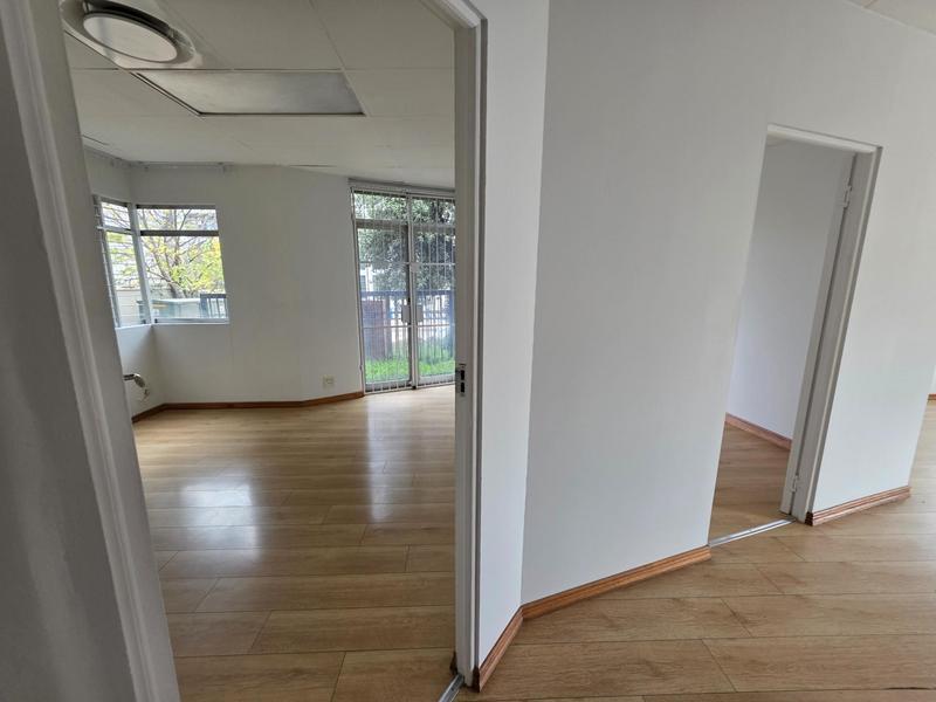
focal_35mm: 13
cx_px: 468
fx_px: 352
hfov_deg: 106.2
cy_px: 351
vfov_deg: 89.9
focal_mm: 2.2
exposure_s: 1/100
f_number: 1.9
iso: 125
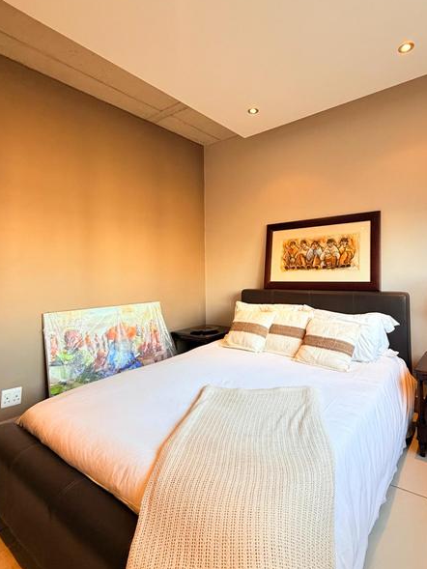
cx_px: 248
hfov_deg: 68.3
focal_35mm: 19
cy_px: 265
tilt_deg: +1.6
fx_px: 312
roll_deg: +1.4
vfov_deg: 84.5
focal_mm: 2.22
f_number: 2.2
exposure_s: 1/100
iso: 160
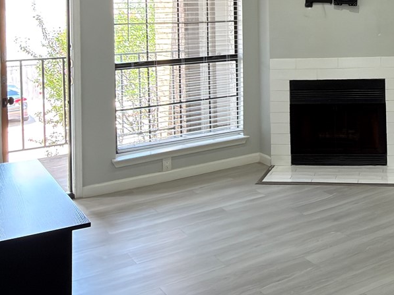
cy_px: 21
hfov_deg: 37.9
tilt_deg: -1.5
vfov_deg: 28.9
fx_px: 546
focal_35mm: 48
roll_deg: +1.4
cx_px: 326
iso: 64
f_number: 2.2
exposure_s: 1/40
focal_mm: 2.22
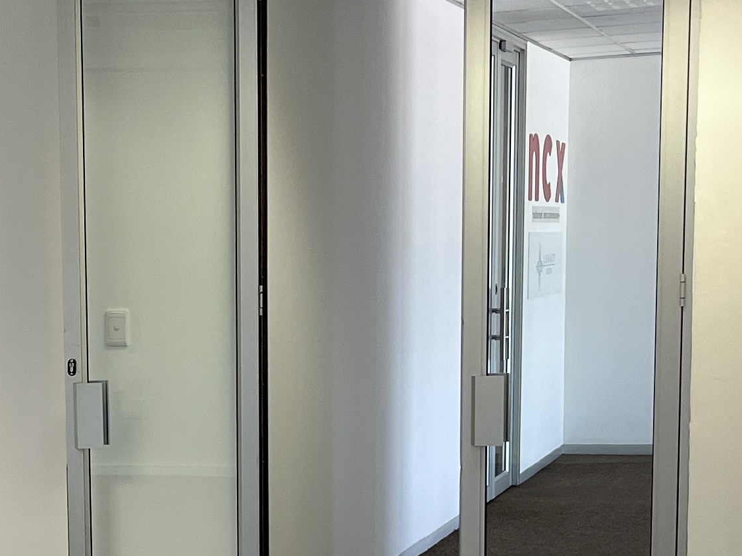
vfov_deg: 15.6
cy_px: 569
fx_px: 1993
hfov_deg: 20.2
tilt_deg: -8.8
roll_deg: +1.5
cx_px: -51
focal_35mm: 93
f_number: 1.6
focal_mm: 5.1
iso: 80
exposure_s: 1/100
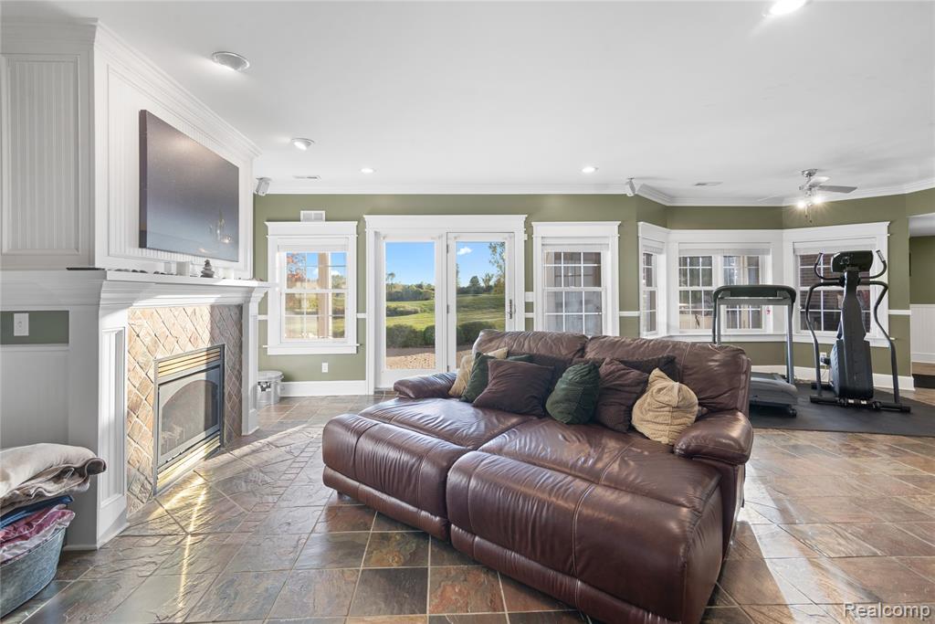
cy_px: 312
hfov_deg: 93.3
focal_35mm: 17
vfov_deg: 70.5
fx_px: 442
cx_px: 468
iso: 320
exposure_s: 1/25
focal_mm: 17
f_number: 9
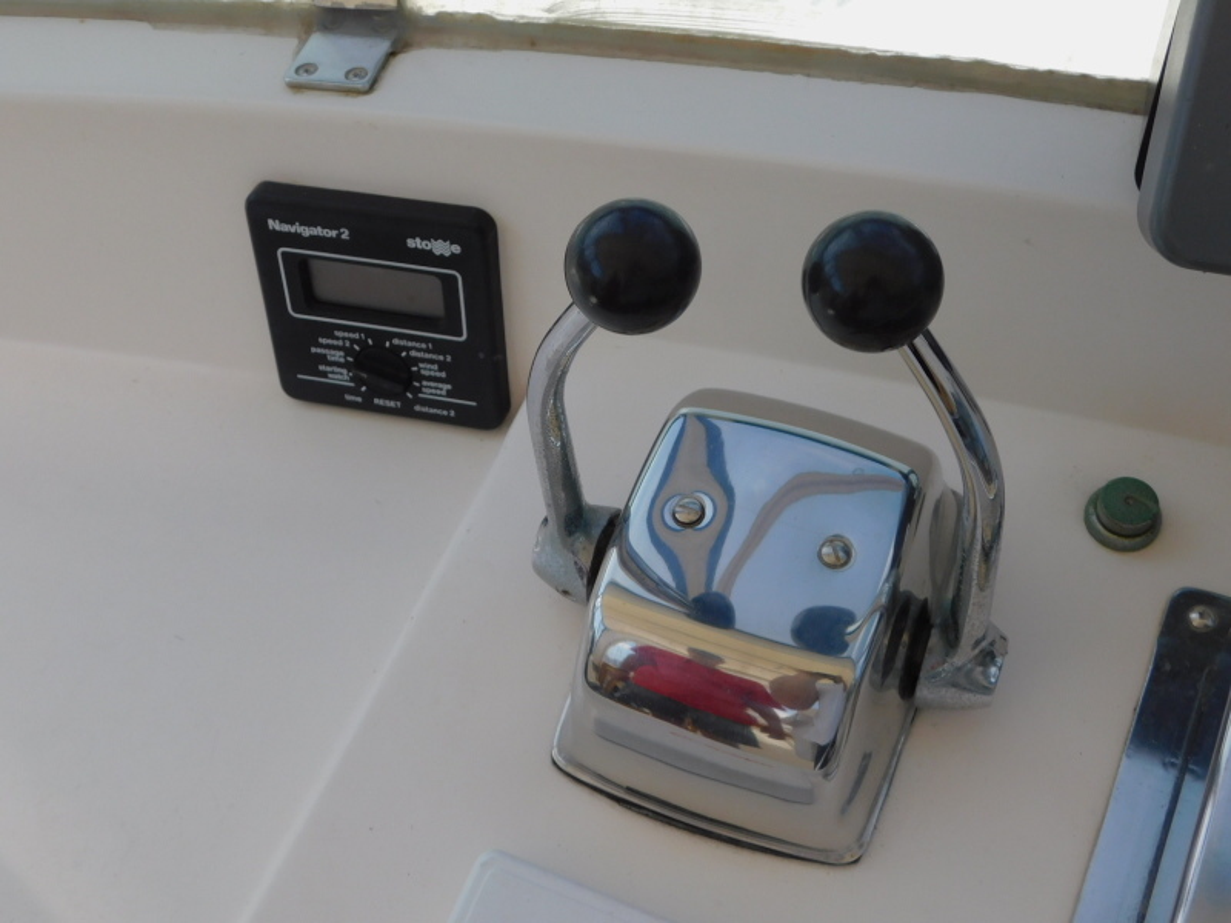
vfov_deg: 36.0
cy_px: 462
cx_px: 616
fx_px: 1422
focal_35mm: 40
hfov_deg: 46.8
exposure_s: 1/800
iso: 125
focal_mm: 7.1
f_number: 3.6
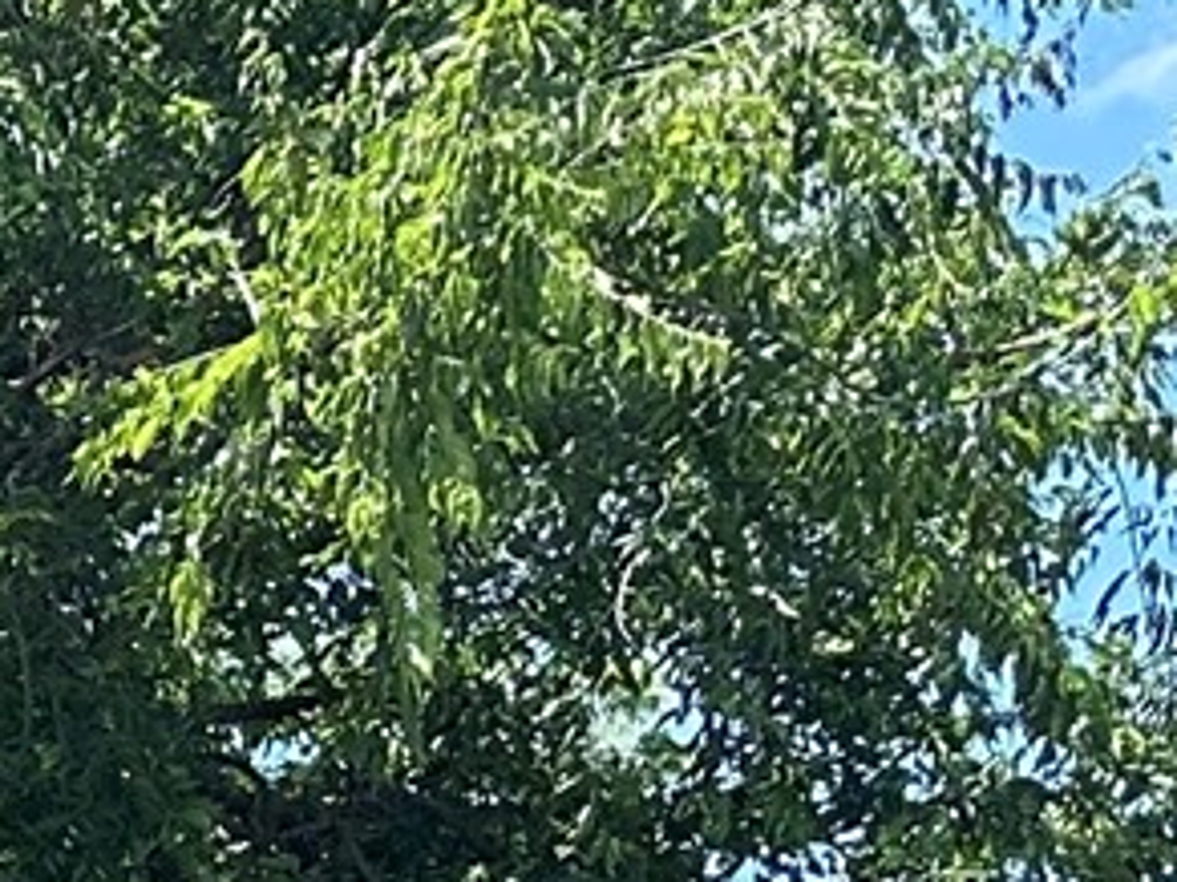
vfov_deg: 7.6
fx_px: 5744
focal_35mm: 169
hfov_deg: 9.3
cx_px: -2338
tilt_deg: +0.7
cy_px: 2747
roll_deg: -1.4
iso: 80
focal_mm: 6.86
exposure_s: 1/1613
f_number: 1.78
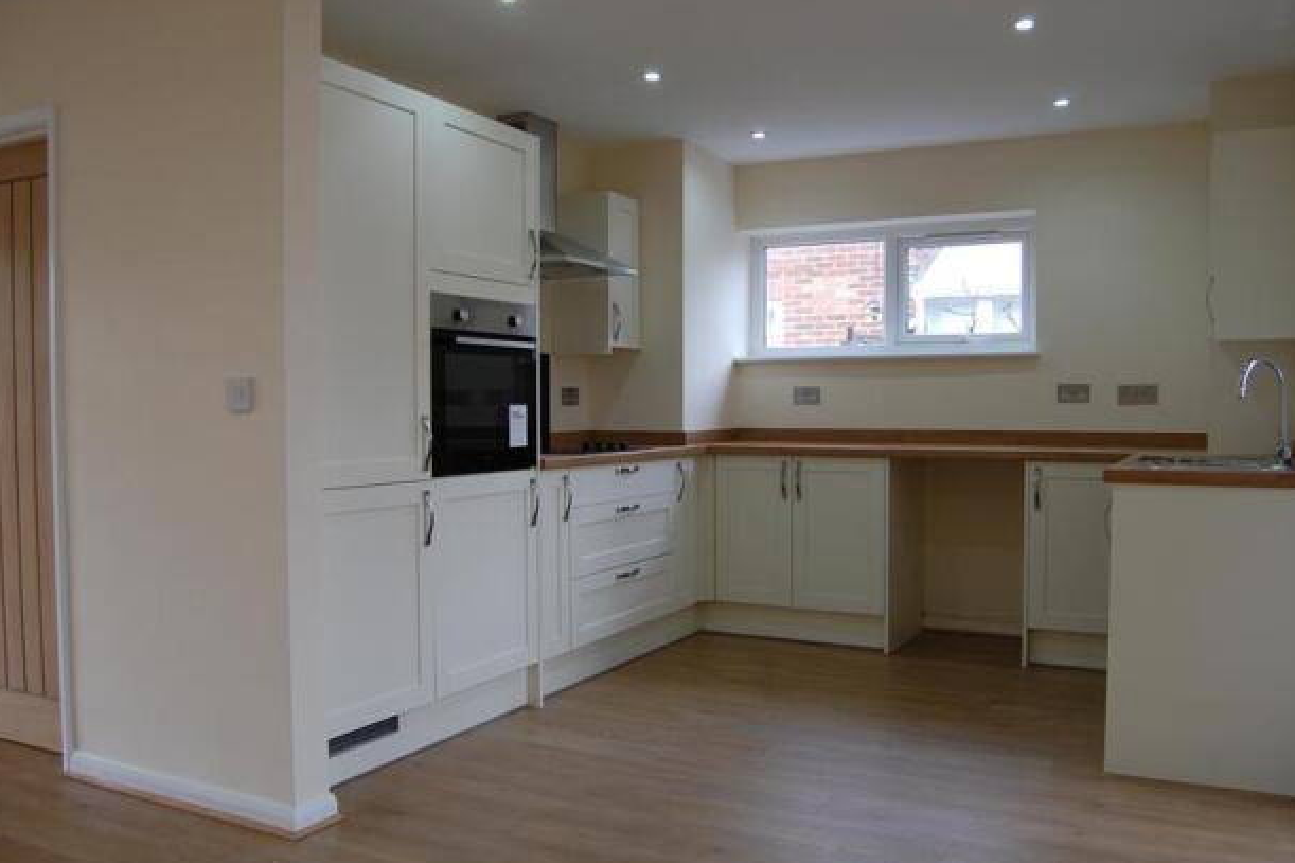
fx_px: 1043
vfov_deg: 44.9
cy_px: 442
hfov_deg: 63.6
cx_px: 680
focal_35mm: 29
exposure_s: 1/100
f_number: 5
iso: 400
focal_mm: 18
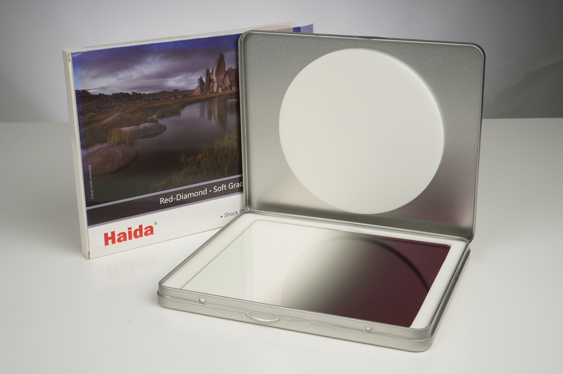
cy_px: 187
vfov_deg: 25.9
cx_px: 282
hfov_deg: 38.2
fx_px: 812
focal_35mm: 52
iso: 200
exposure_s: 1/160
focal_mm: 52
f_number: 22
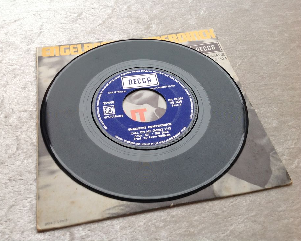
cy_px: 119
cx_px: 144
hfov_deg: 49.1
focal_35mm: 37
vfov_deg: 40.1
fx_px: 330
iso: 50
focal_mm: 4.28
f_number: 2.4
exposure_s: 1/30
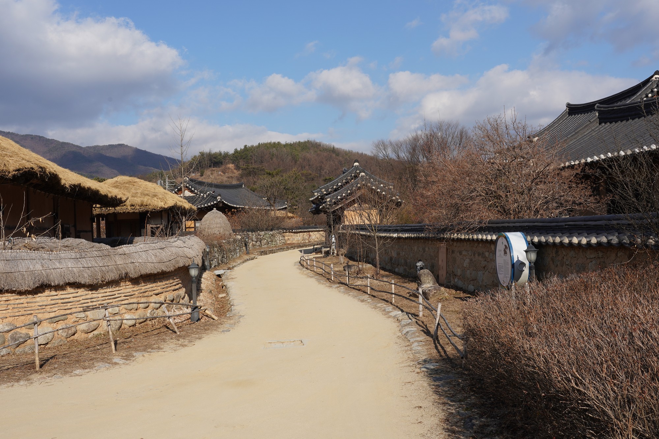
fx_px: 549
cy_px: 220
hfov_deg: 61.9
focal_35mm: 30
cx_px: 330
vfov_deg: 43.6
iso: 100
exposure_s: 1/100
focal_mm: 30
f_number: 16
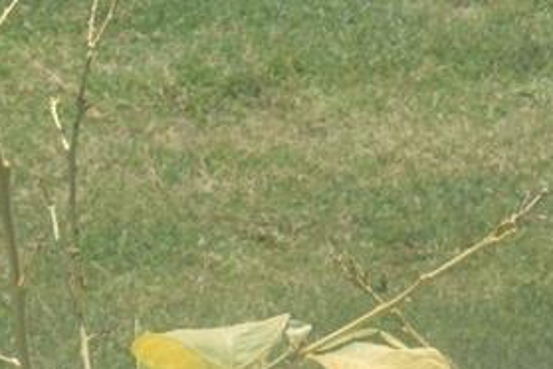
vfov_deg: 6.2
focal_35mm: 218
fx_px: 3344
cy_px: -341
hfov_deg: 9.5
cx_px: 337
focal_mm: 27
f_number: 9
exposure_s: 1/320
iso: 200
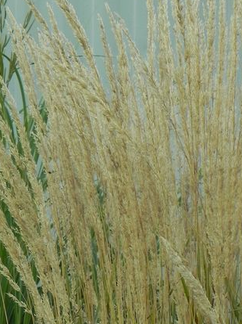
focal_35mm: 203
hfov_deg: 7.3
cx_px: 144
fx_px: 1894
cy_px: 280
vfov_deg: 9.7
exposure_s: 1/40
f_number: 4.5
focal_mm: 18.8
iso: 160
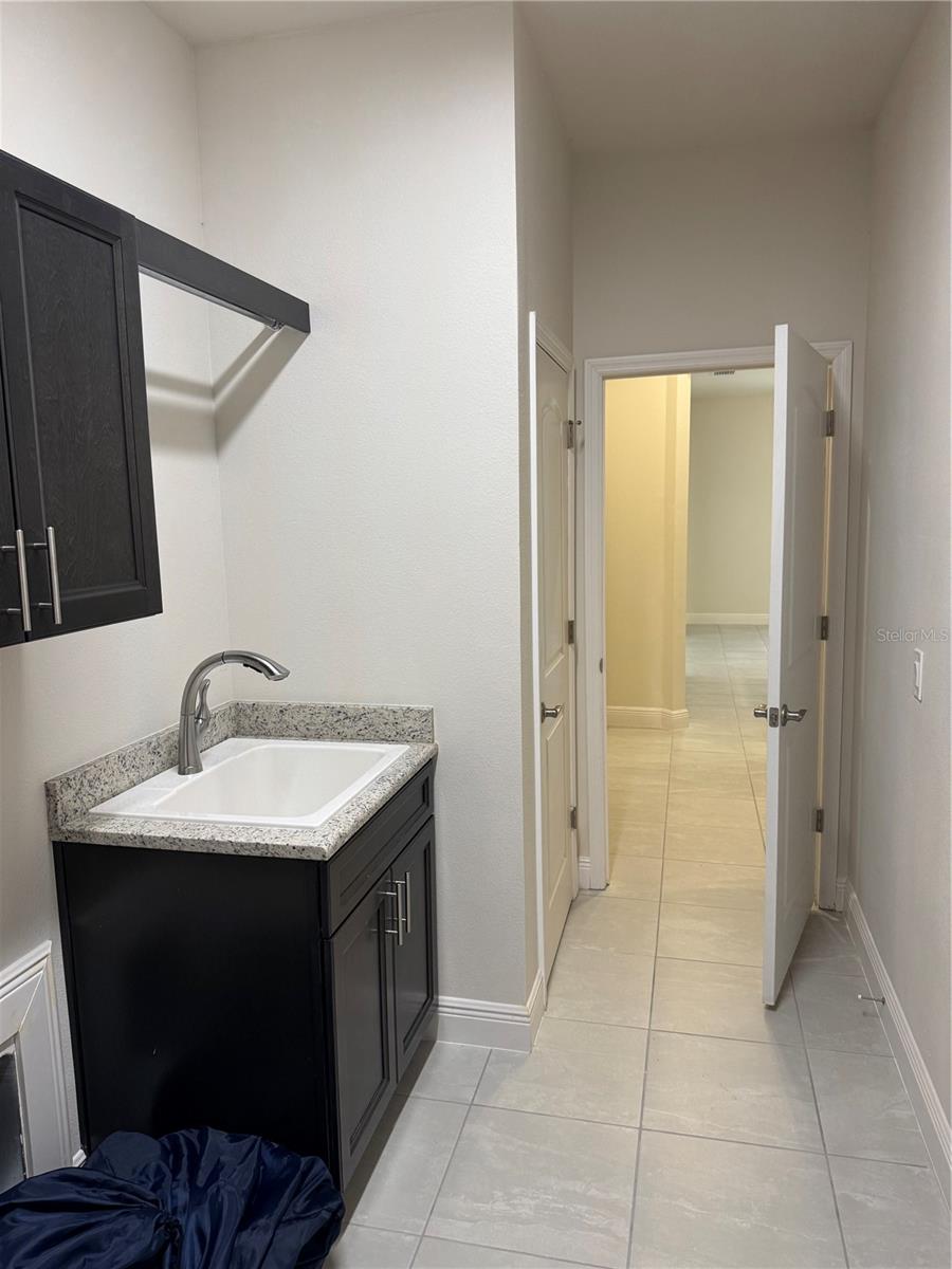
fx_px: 880
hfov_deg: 56.8
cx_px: 476
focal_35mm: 24
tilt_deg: -7.5
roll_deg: +1.8
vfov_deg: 71.6
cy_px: 634
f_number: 1.78
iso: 160
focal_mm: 6.76
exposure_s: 1/120
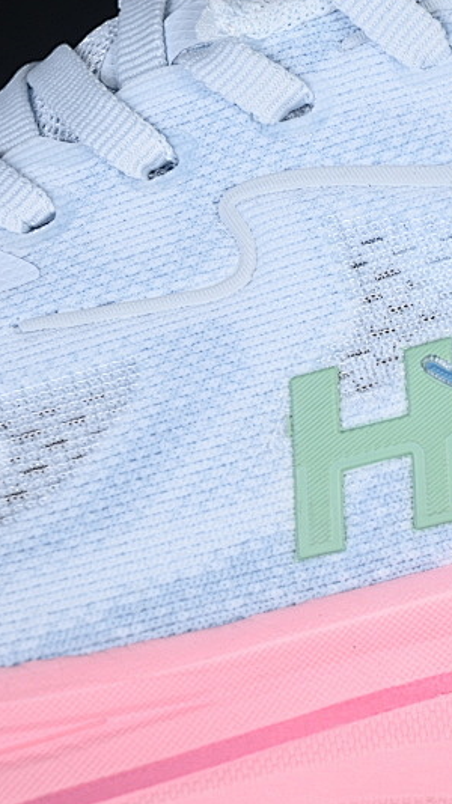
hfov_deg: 7.6
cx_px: 467
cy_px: 423
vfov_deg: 13.5
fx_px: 3391
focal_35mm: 159
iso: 160
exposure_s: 1/80
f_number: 7.1
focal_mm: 50
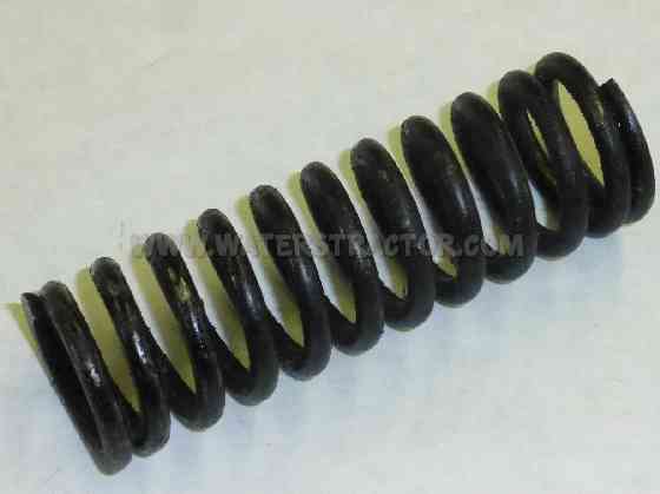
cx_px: 330
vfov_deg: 18.0
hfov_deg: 23.9
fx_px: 1562
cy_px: 247
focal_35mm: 82
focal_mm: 12.5
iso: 800
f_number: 5
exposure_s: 1/100
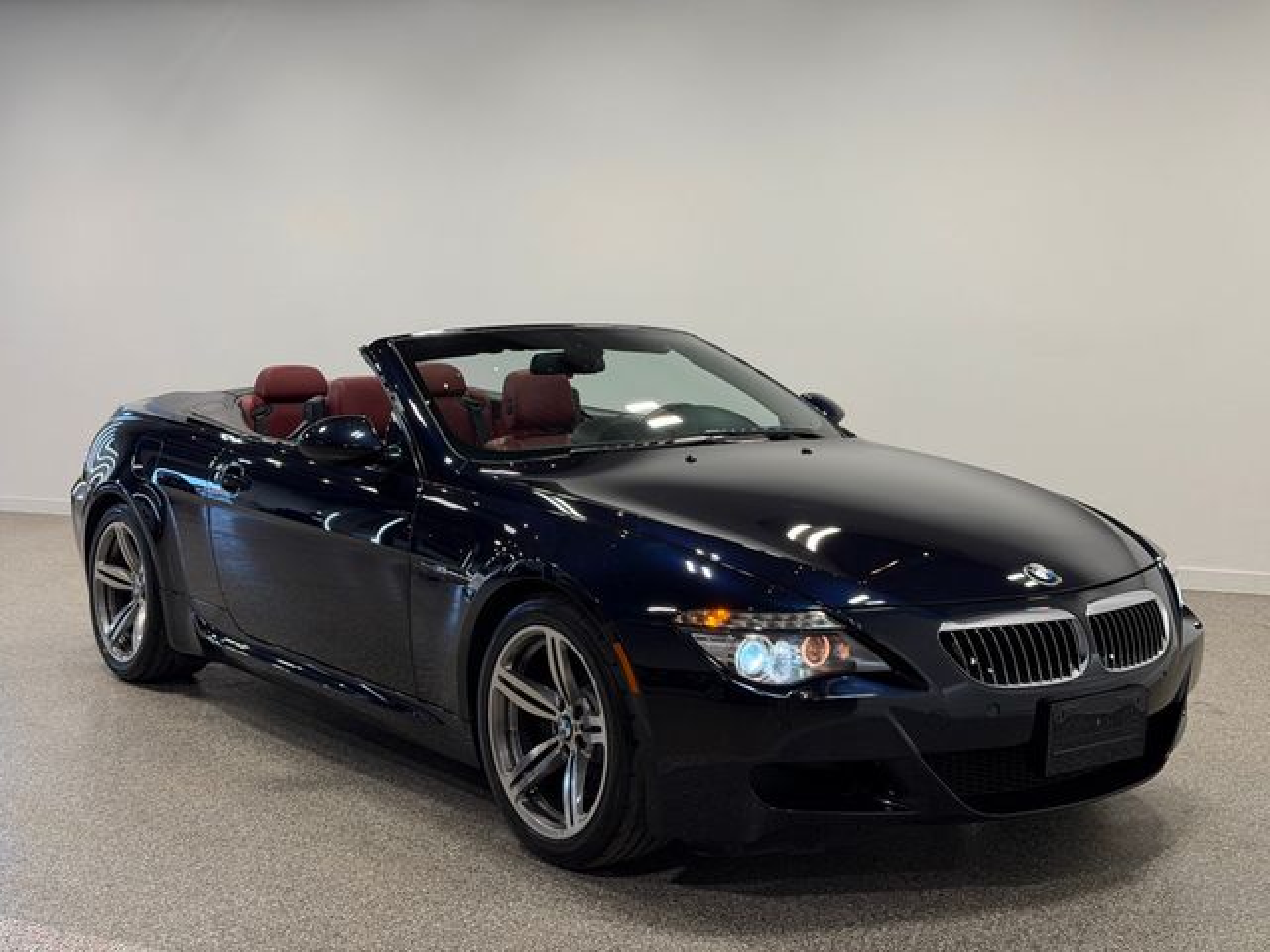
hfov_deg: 39.7
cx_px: 635
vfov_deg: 30.3
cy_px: 476
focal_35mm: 48
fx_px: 1761
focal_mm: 6.76
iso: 64
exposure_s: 1/265
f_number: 1.78
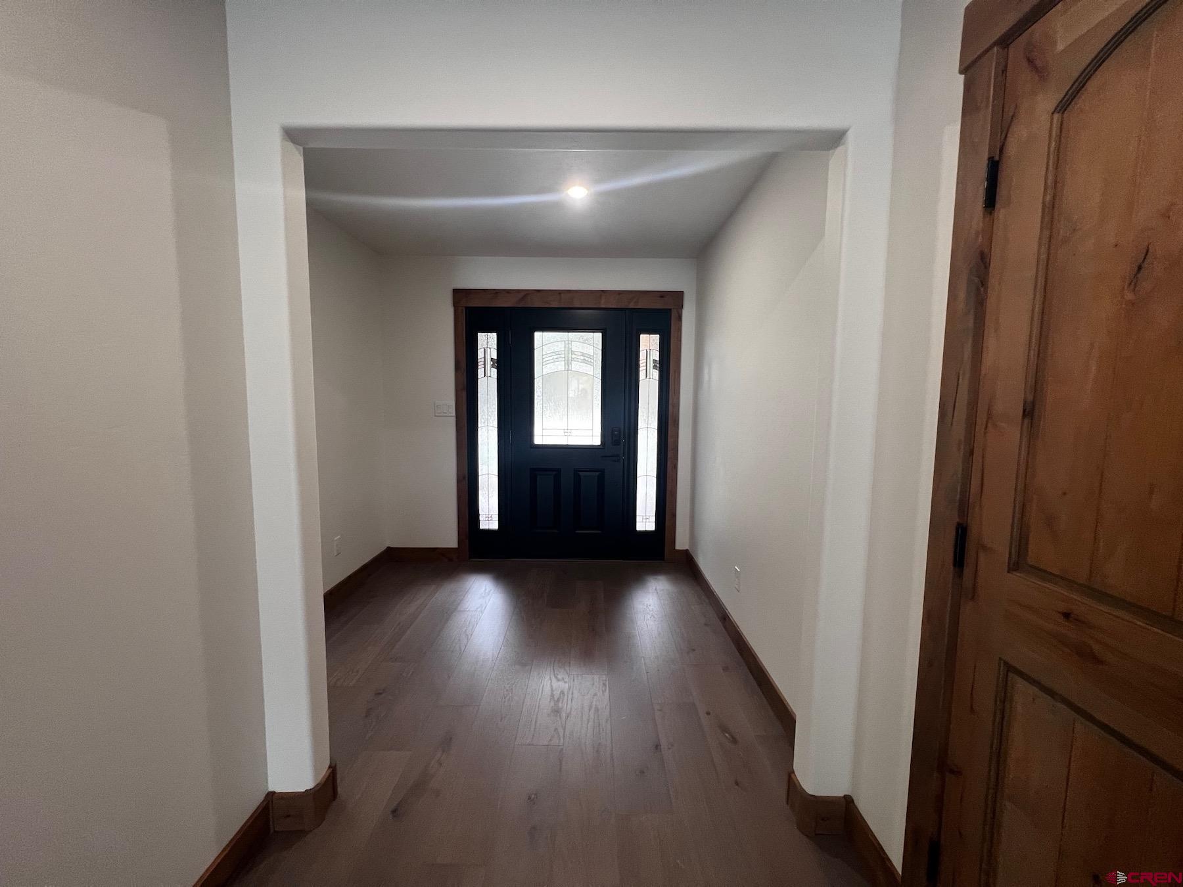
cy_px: 444
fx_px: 444
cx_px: 592
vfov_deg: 89.9
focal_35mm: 13
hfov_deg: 106.2
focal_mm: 1.57
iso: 125
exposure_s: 1/60
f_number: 1.8
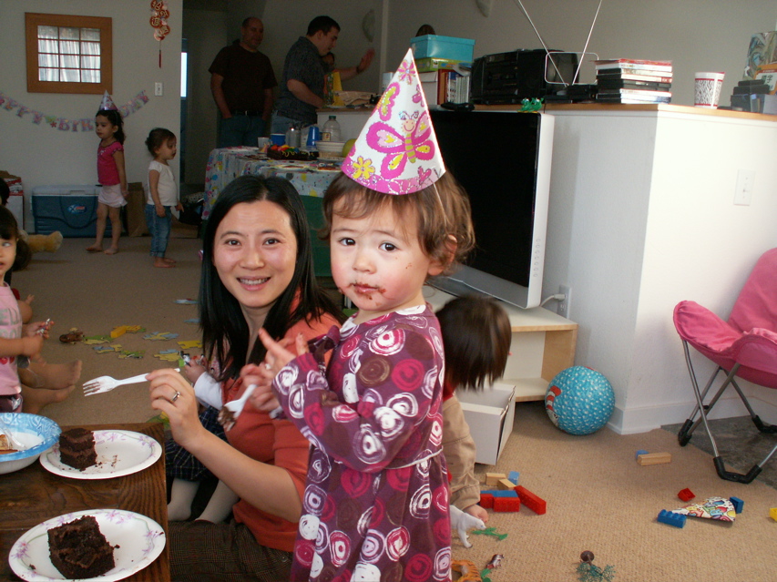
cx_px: 388
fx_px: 785
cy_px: 291
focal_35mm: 35
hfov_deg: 52.6
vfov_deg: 40.7
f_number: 2.8
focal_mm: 5.86
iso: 125
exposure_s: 1/40
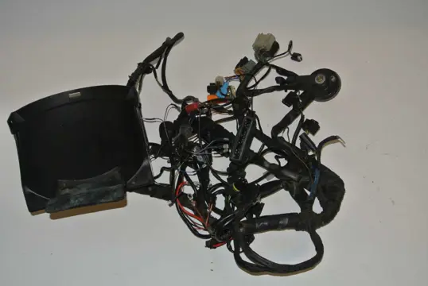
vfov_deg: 29.9
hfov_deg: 43.6
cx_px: 214
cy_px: 143
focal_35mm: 45
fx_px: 536
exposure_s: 1/60
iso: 200
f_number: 4.5
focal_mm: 16.9
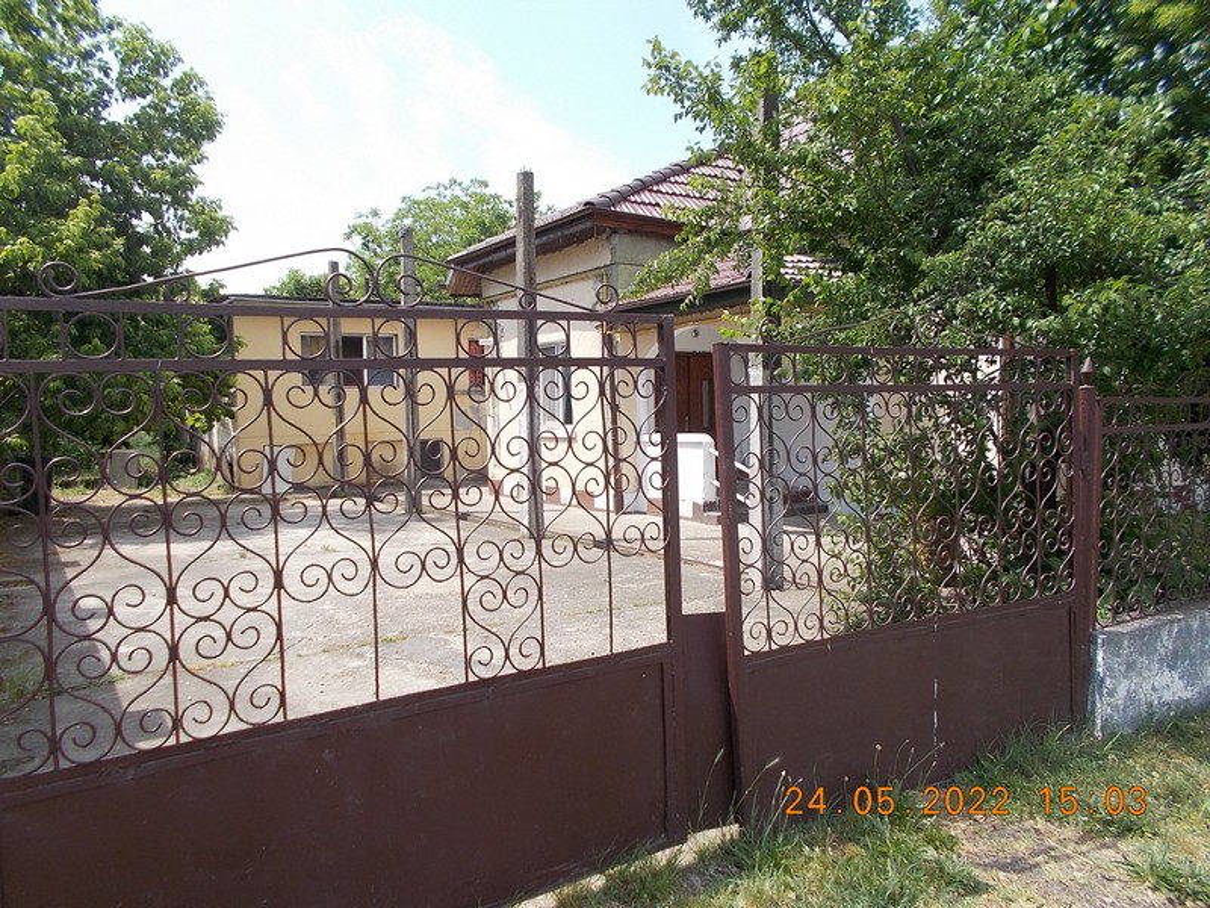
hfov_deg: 67.3
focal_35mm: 26
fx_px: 909
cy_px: 454
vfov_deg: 53.1
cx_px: 605
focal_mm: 4.6
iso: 80
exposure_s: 1/80
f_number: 8
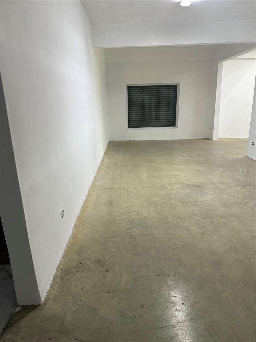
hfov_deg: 56.8
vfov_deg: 71.6
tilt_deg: -16.6
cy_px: 171
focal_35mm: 24
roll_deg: -0.1
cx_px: 128
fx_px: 237
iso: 200
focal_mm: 6.76
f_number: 1.78
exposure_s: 1/60
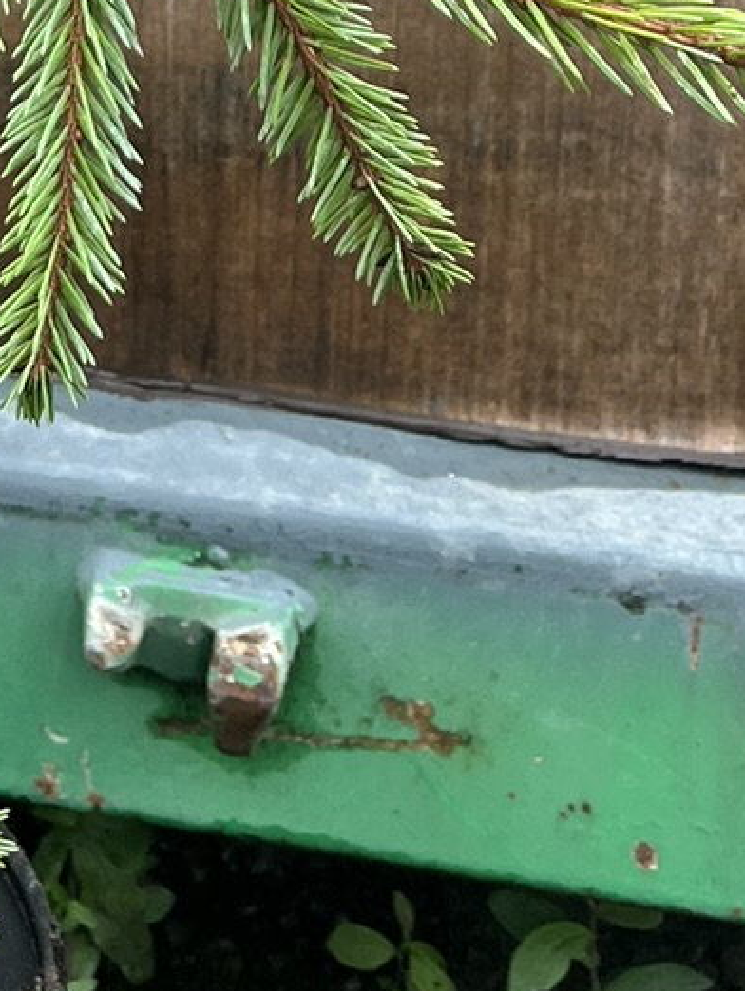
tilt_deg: -10.8
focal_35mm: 102
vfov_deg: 17.2
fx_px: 2925
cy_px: -530
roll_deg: -1.2
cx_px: -268
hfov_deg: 13.9
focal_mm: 5.1
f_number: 1.6
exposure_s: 1/506
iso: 50
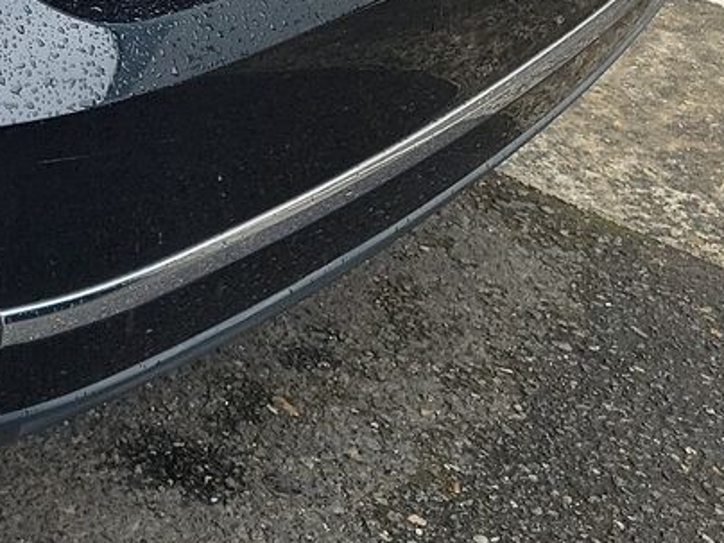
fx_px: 1987
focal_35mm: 95
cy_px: -314
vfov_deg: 14.4
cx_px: -541
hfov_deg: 17.3
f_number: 1.8
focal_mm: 6.7
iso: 50
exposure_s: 1/227
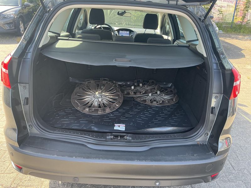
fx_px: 203
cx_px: 126
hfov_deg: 63.4
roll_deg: +1.3
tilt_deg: -20.8
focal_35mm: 28
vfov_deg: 49.7
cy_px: 94
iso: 40
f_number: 1.8
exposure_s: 1/122
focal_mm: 3
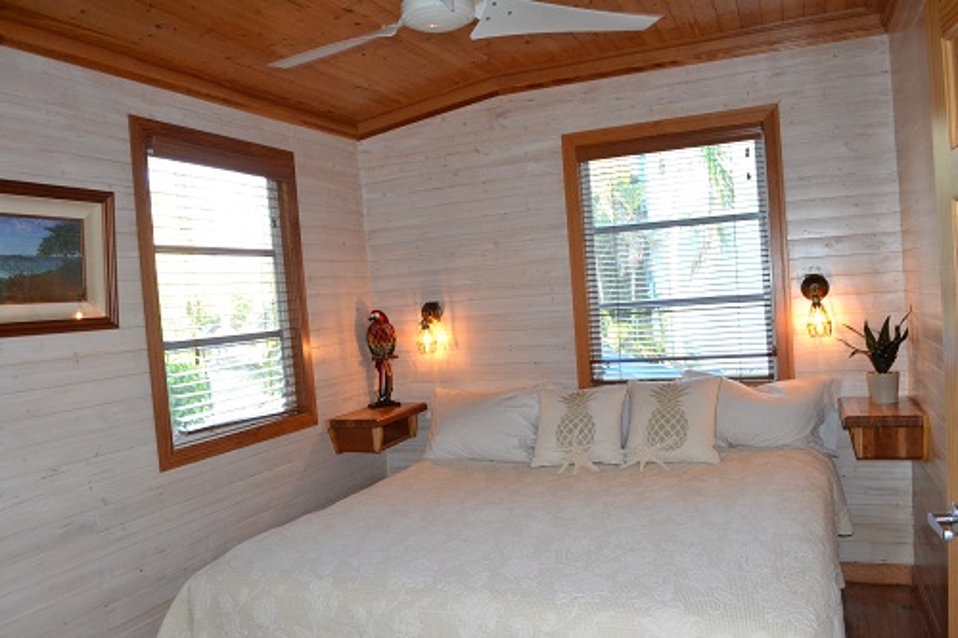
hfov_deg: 67.4
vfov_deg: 47.9
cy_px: 319
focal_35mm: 27
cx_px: 479
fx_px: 718
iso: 3200
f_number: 7.1
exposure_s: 1/125
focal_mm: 18
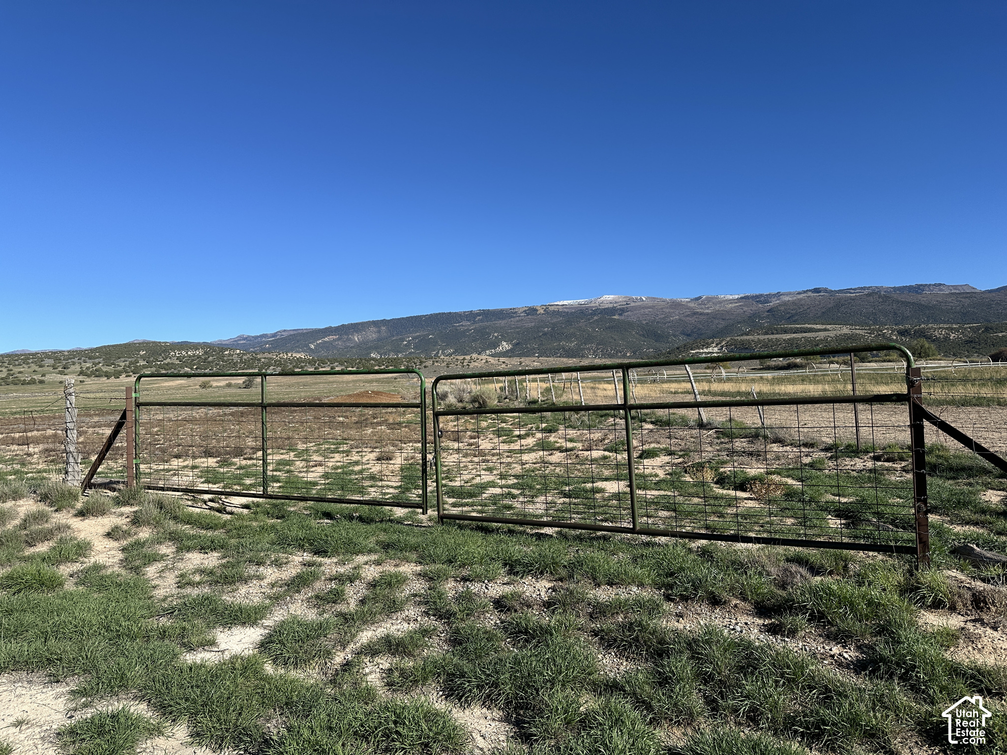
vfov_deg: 56.8
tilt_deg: +4.3
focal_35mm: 24
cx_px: 504
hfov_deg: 71.6
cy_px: 378
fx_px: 698
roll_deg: +1.8
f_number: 1.78
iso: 80
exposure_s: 1/4762
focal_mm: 6.86
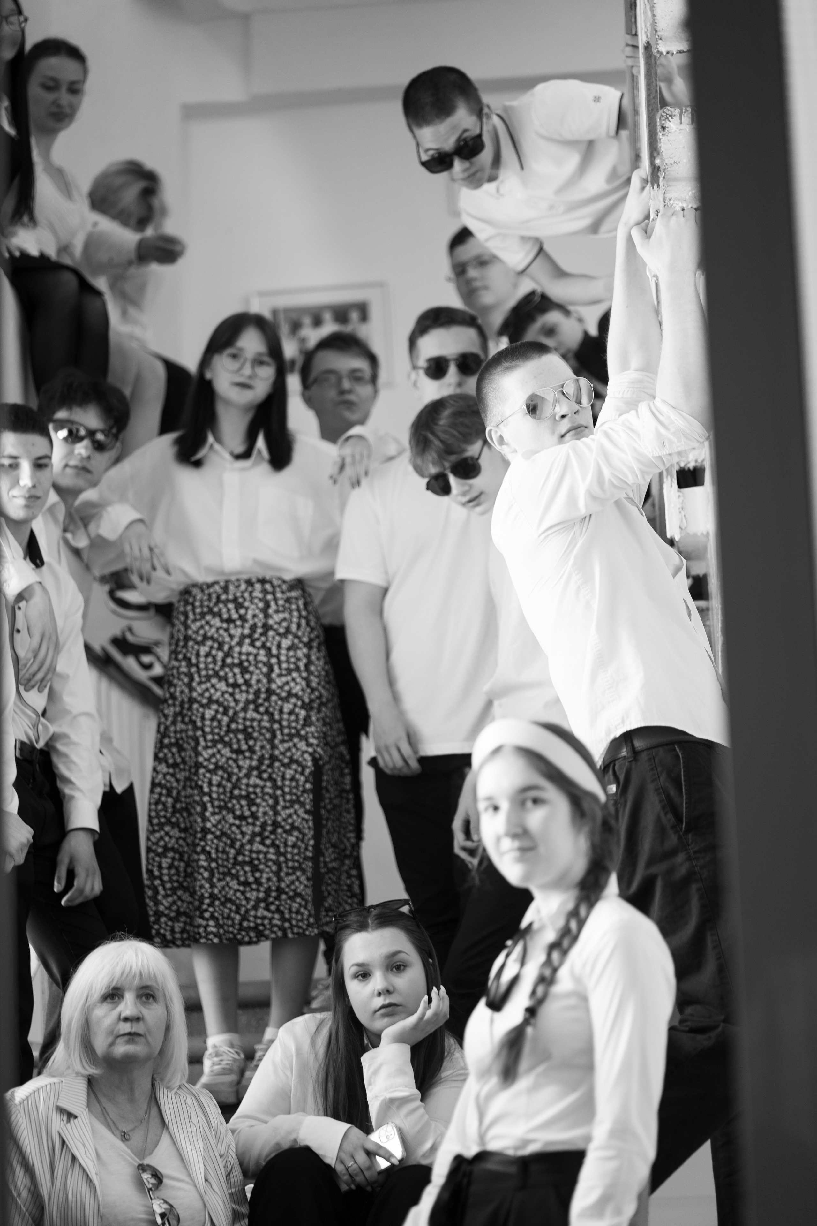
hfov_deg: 16.1
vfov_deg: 23.9
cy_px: 613
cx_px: 408
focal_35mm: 85
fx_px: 2893
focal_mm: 85
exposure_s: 1/125
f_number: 1.8
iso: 160
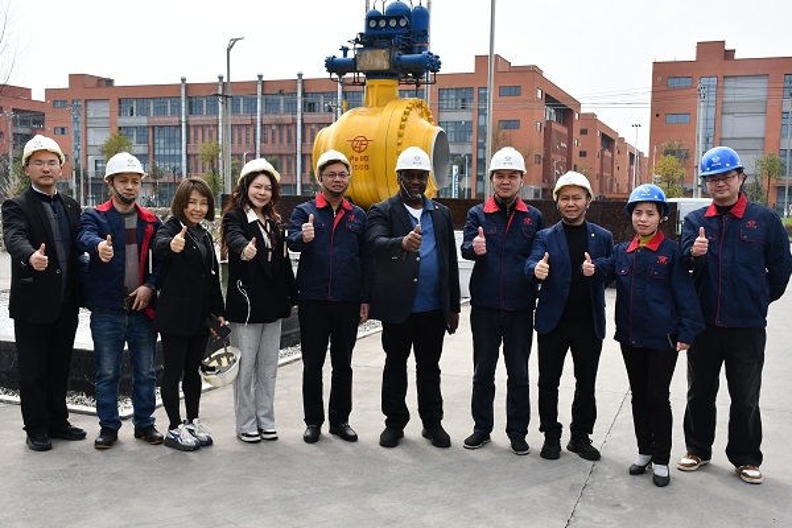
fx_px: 792
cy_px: 264
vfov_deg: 36.9
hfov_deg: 53.1
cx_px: 396
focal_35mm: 36
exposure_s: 1/800
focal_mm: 24
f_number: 14
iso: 1000
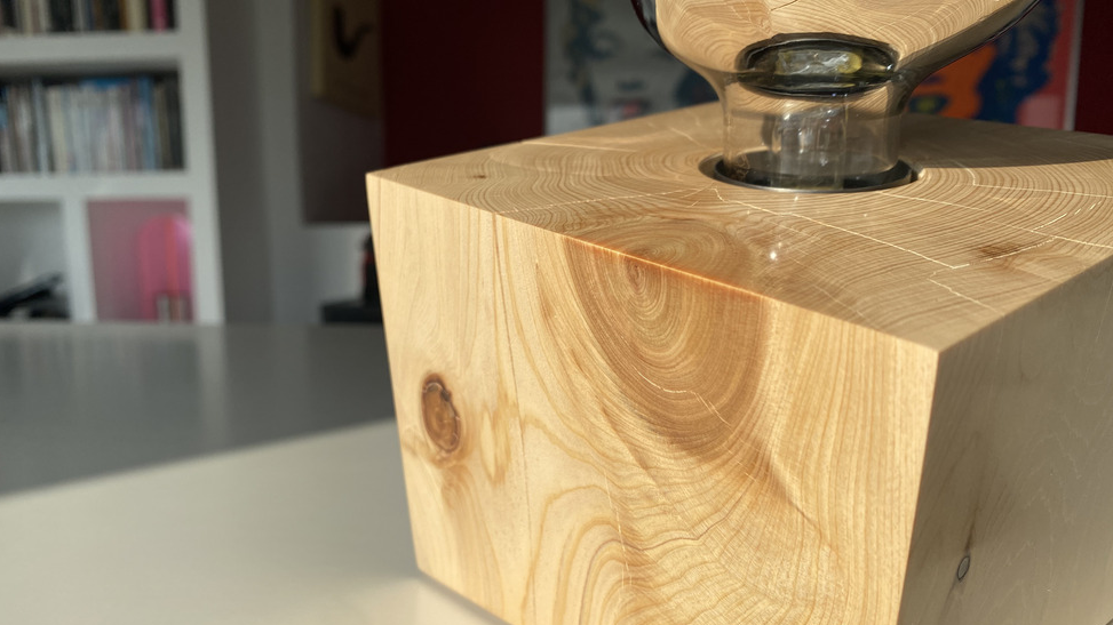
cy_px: 383
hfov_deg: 67.9
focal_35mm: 28
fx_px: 826
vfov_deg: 41.2
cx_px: 559
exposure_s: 1/2817
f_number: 1.8
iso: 32
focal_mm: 4.25
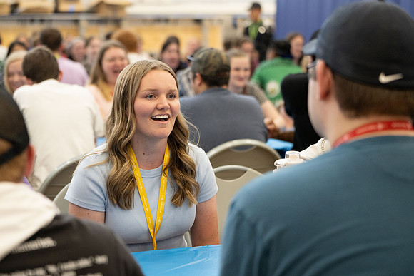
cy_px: 126
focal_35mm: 78
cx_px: 193
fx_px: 899
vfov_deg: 17.5
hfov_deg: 25.9
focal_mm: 70
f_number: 2.8
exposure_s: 1/250
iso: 800
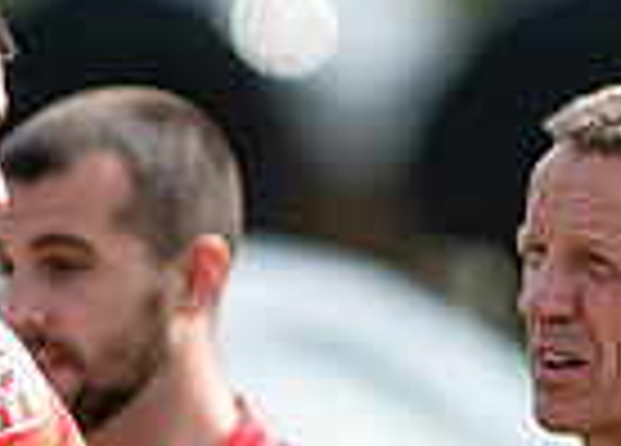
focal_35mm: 2508
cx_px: 26
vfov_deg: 0.6
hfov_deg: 0.8
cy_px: 587
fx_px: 44298
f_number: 2.8
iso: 100
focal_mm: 300
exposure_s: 1/1600
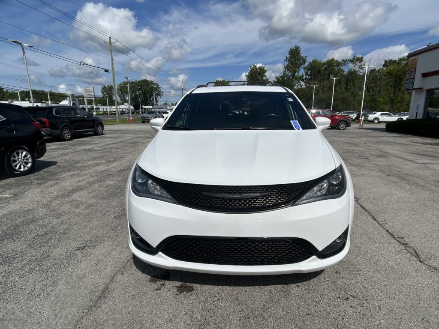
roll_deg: +0.1
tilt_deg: -13.4
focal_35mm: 26
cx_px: 220
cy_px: 164
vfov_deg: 53.1
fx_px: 330
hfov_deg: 67.3
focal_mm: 5.7
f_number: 1.5
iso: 50
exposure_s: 1/11364
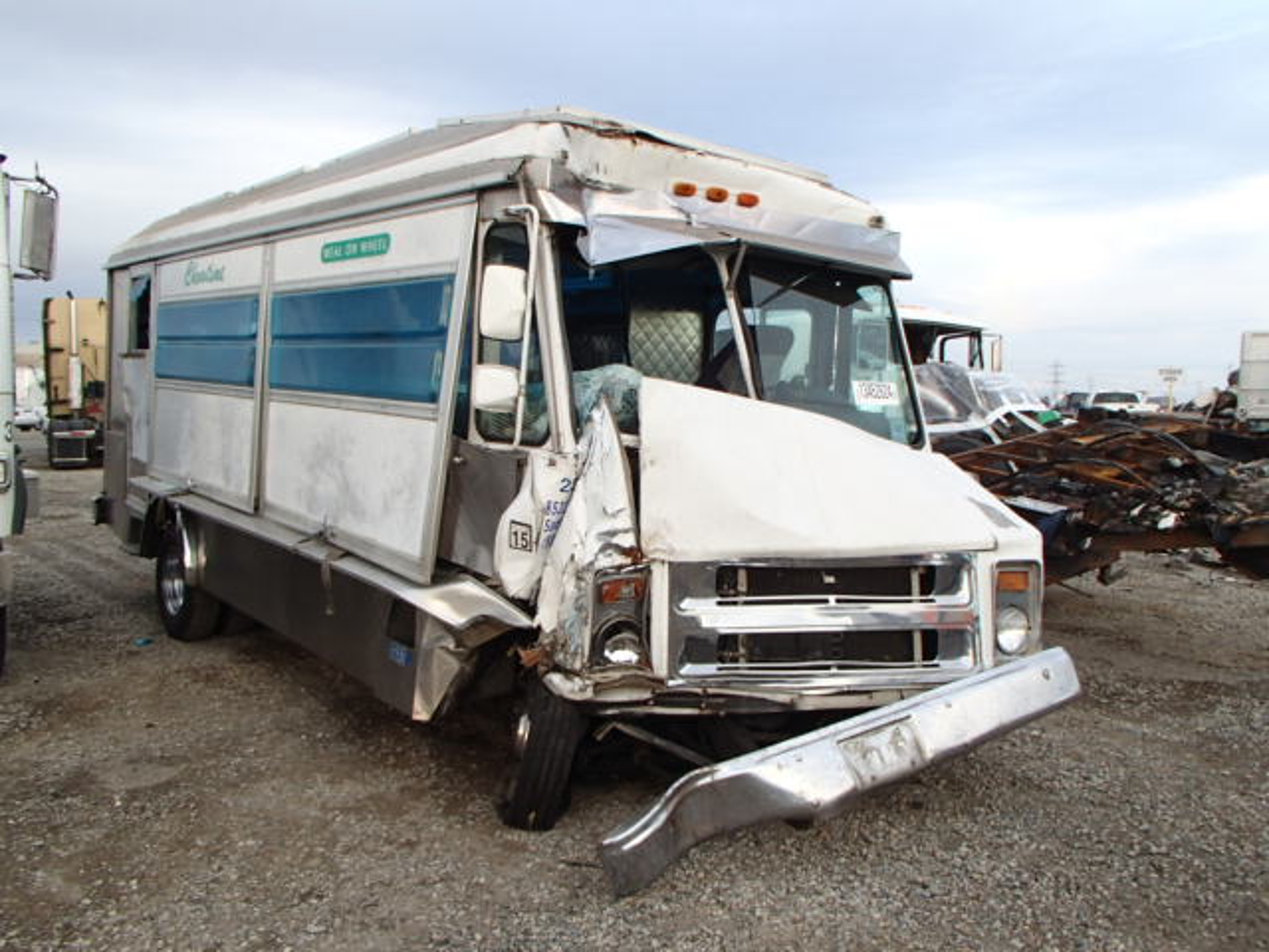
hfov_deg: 63.4
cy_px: 476
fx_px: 1026
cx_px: 634
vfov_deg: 49.7
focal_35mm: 28
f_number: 3.9
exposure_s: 1/60
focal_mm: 5
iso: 125
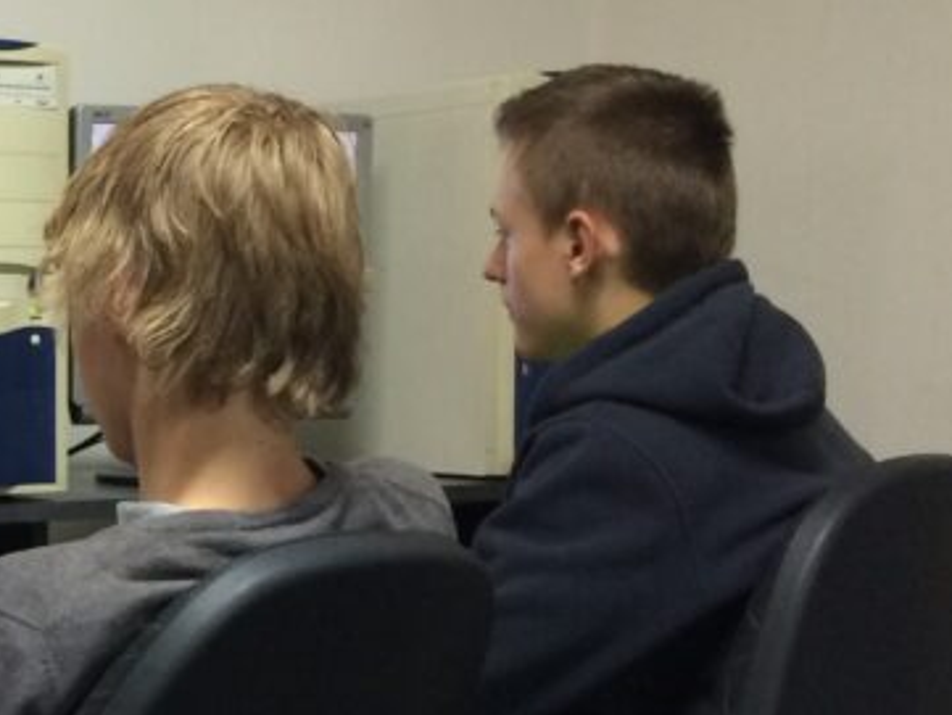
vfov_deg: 17.2
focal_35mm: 85
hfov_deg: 21.2
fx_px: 2338
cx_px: -232
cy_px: 567
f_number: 2.2
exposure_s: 1/33
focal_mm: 4.12
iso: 160
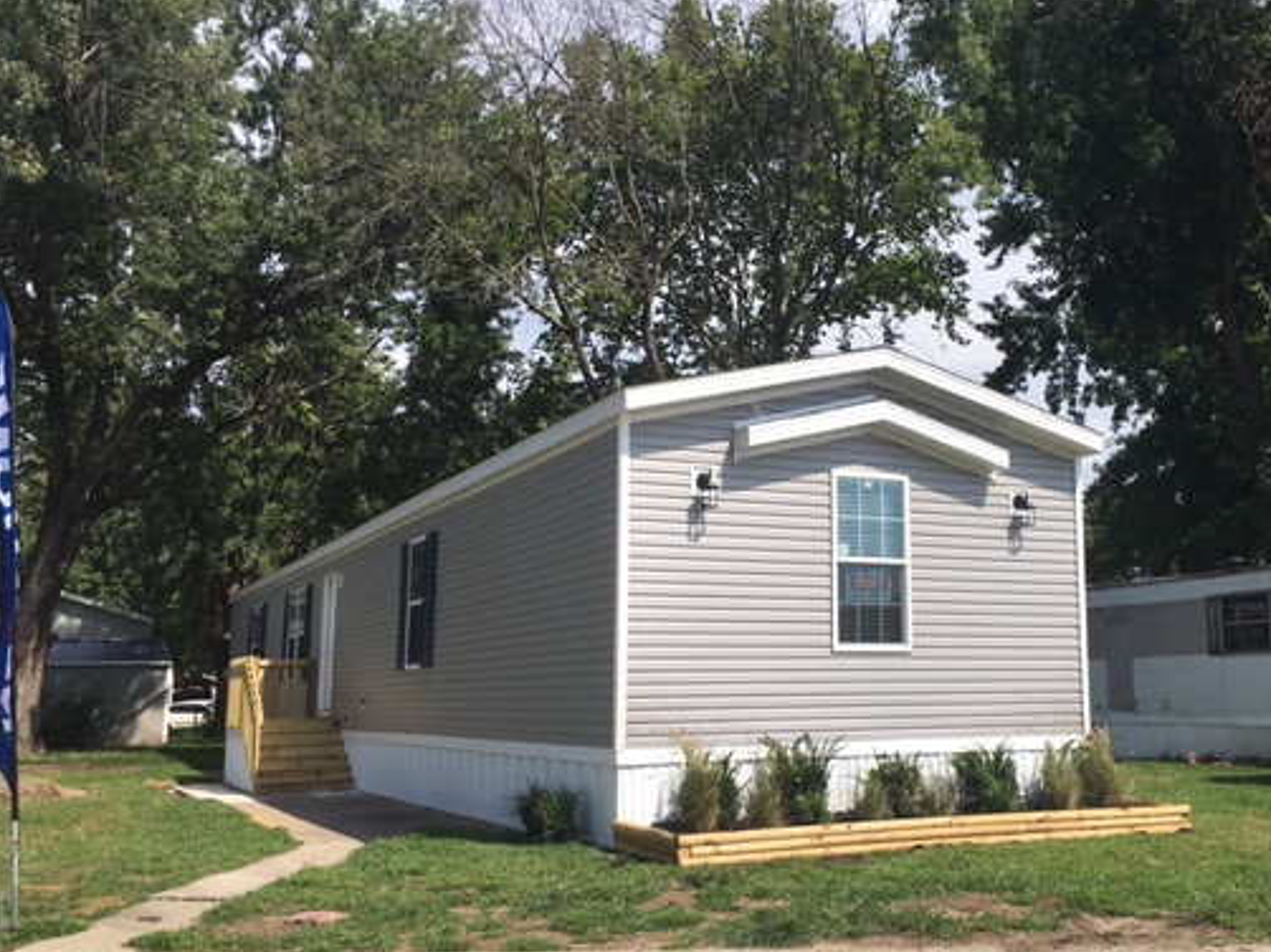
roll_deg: +0.1
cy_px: 506
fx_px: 1358
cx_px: 790
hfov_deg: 49.7
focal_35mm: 37
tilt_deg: +9.8
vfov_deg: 38.6
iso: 25
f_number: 2.2
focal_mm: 4.15
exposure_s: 1/2137
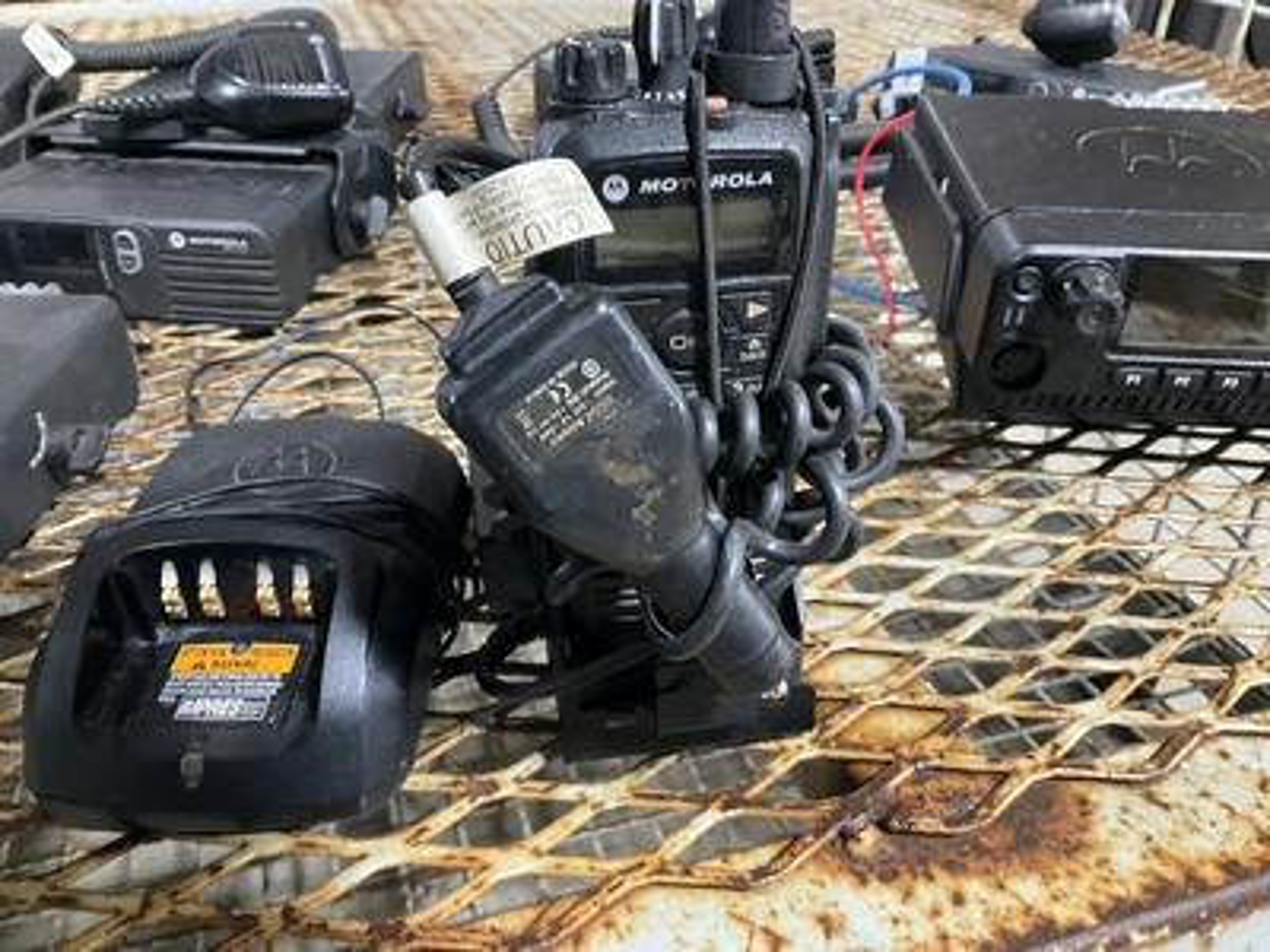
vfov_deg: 48.2
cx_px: 635
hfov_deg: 61.7
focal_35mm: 29
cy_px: 476
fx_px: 1064
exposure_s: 1/30
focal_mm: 3
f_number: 1.8
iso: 320
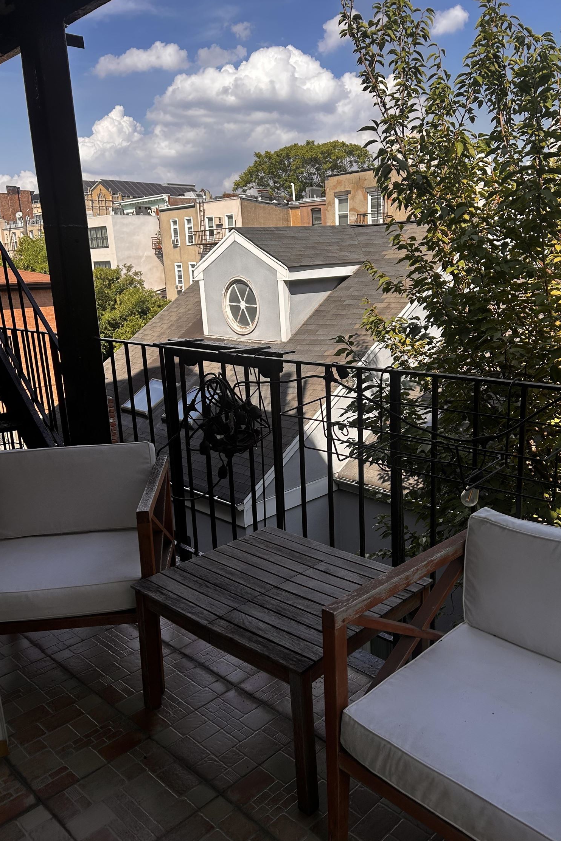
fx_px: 655
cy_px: 433
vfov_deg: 65.5
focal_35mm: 28
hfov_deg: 46.3
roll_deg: +2.3
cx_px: 320
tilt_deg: -12.0
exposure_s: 1/1901
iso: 50
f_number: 1.5
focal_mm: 5.7
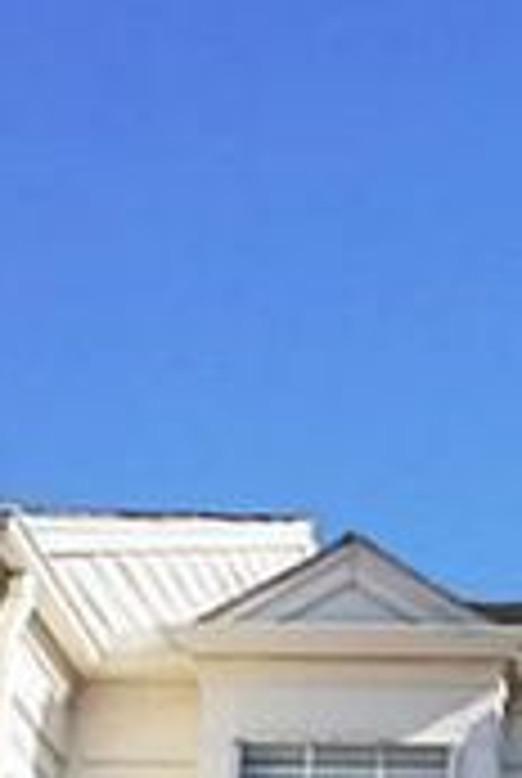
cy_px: 1131
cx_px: 747
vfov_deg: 16.2
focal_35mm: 116
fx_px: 2513
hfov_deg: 11.4
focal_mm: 4.15
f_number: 2.2
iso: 32
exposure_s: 1/1319
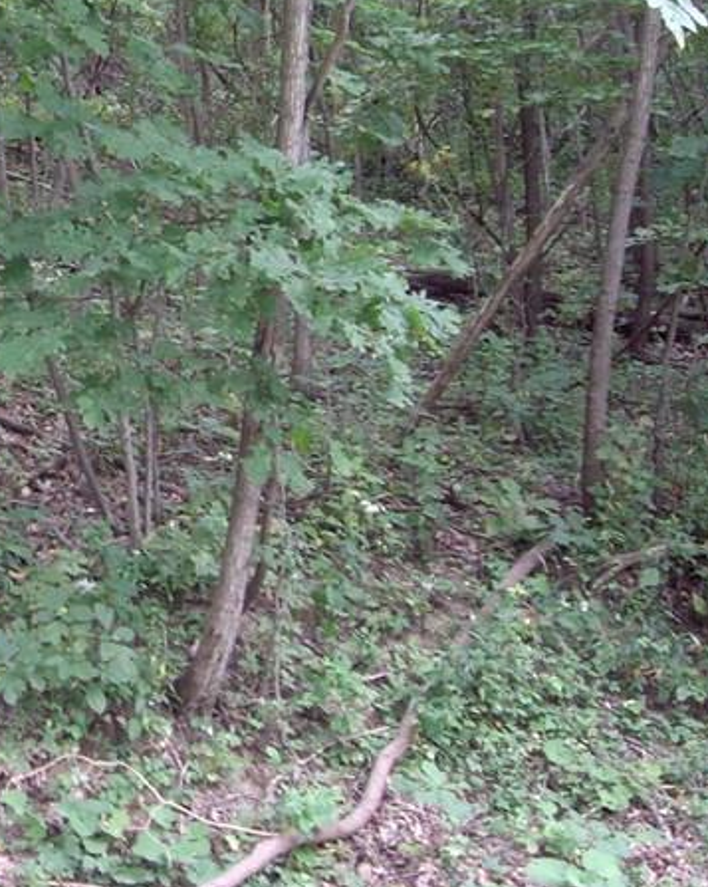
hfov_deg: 17.0
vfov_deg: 22.3
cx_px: -216
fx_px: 2229
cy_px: 232
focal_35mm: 85
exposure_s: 1/80
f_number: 2.7
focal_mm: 6.2
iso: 200
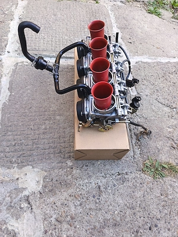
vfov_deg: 71.6
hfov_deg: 56.8
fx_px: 165
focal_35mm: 24
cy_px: 118
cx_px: 89
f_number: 1.75
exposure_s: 1/100
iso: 545
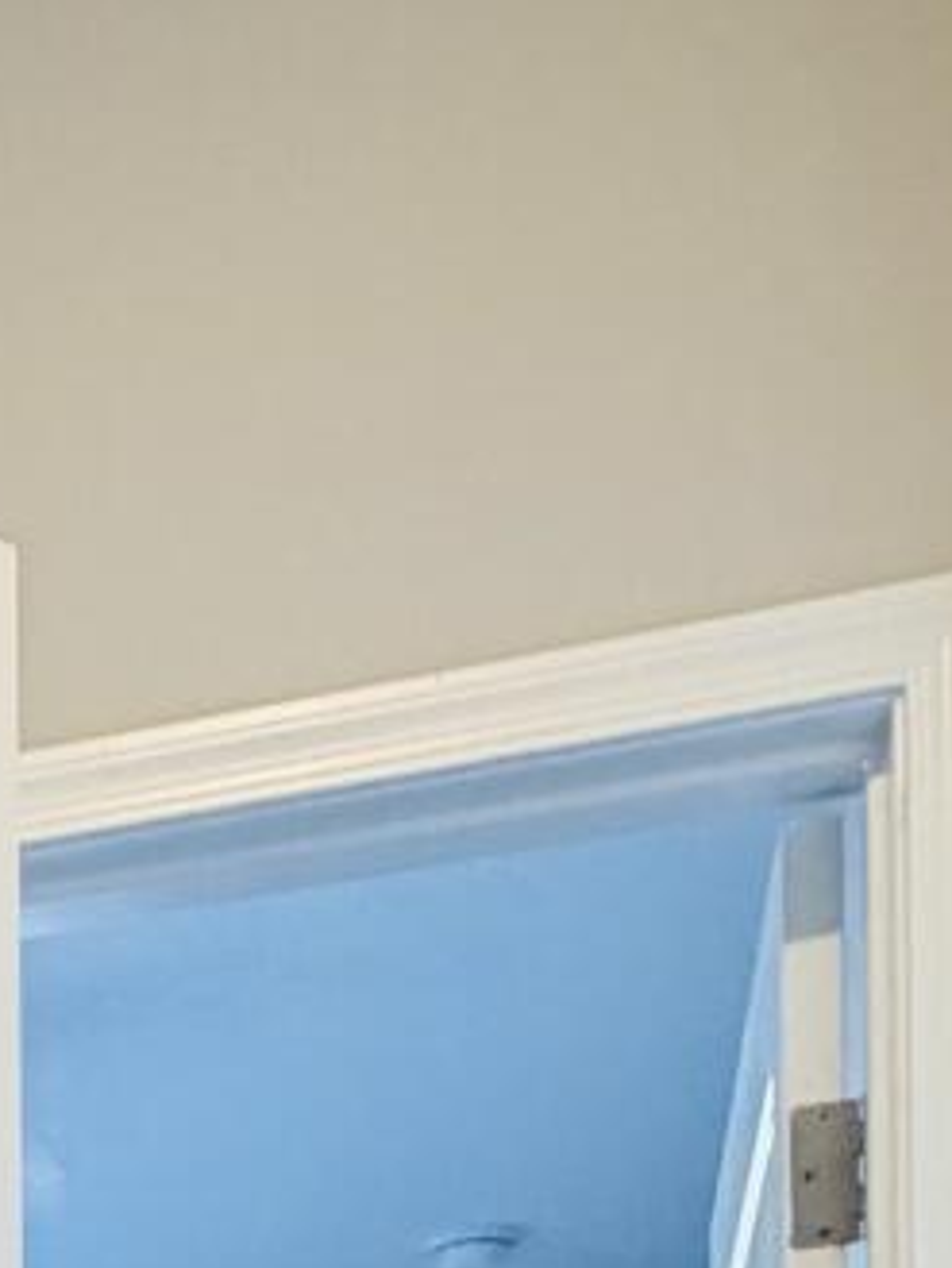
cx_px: -807
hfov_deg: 14.9
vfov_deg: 17.8
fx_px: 3115
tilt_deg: -0.3
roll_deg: +0.2
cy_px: 2363
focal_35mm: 85
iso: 160
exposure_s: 1/60
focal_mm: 2.22
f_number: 2.2
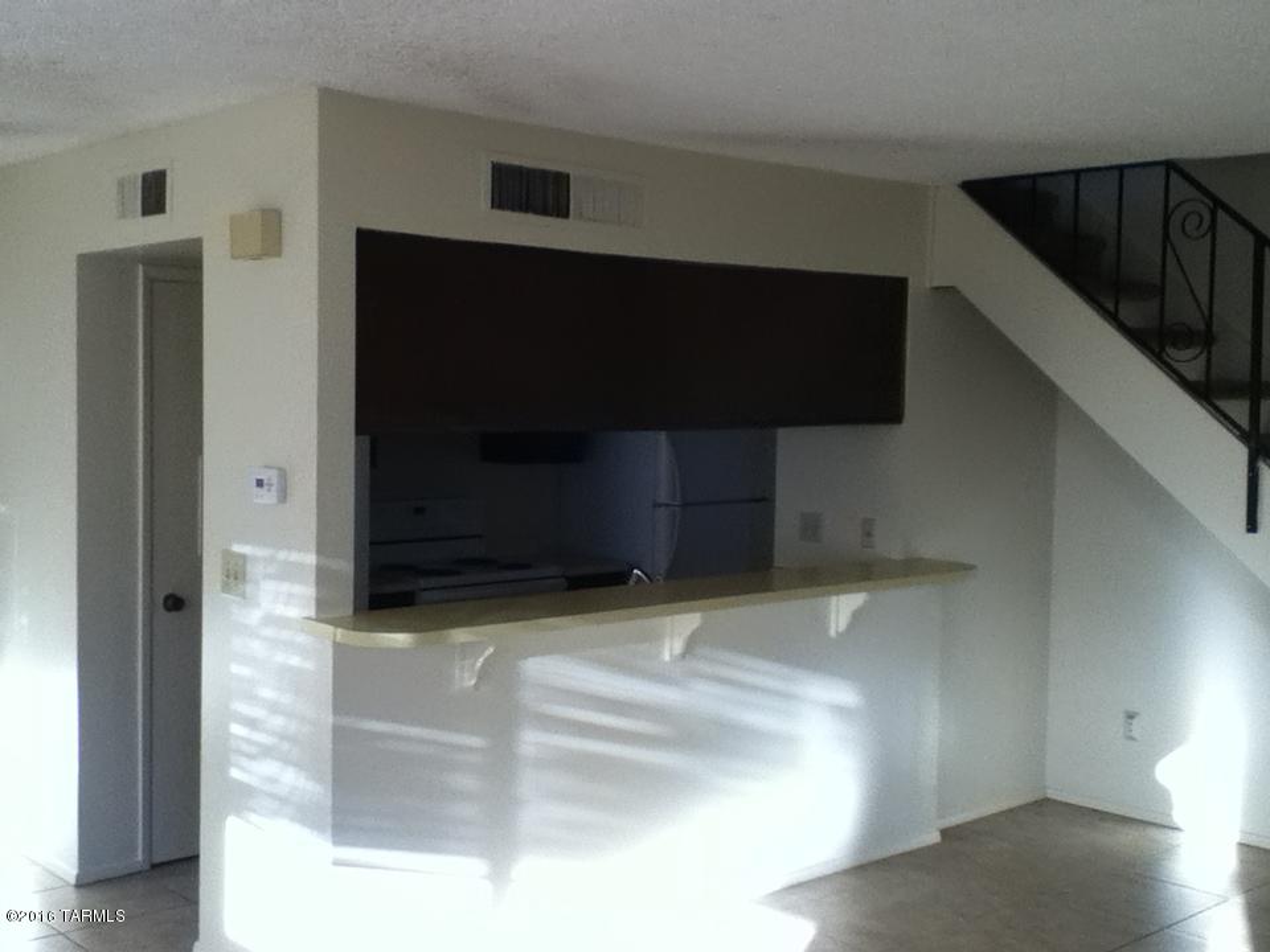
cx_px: 635
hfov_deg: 56.8
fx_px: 1174
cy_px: 476
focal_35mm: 32
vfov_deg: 44.2
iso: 80
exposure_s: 1/137
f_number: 2.4
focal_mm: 3.85
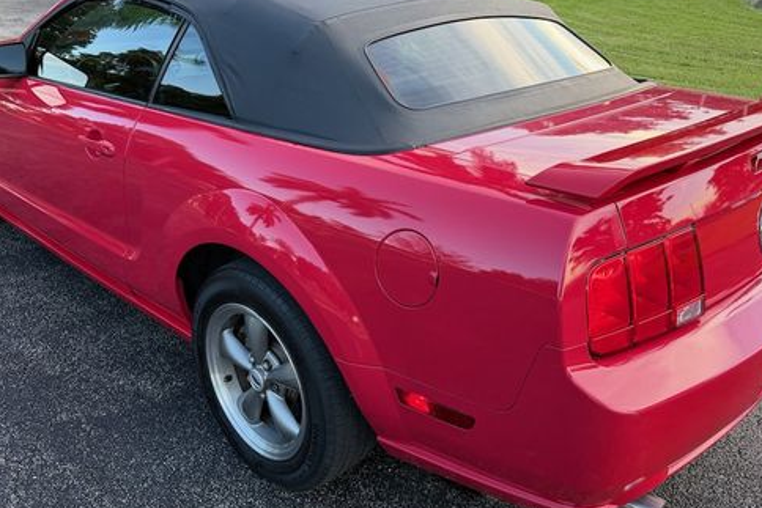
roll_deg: -1.2
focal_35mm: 33
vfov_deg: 39.9
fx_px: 699
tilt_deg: -22.4
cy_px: 226
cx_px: 375
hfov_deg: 57.2
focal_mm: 6.76
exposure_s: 1/199
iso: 125
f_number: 1.78
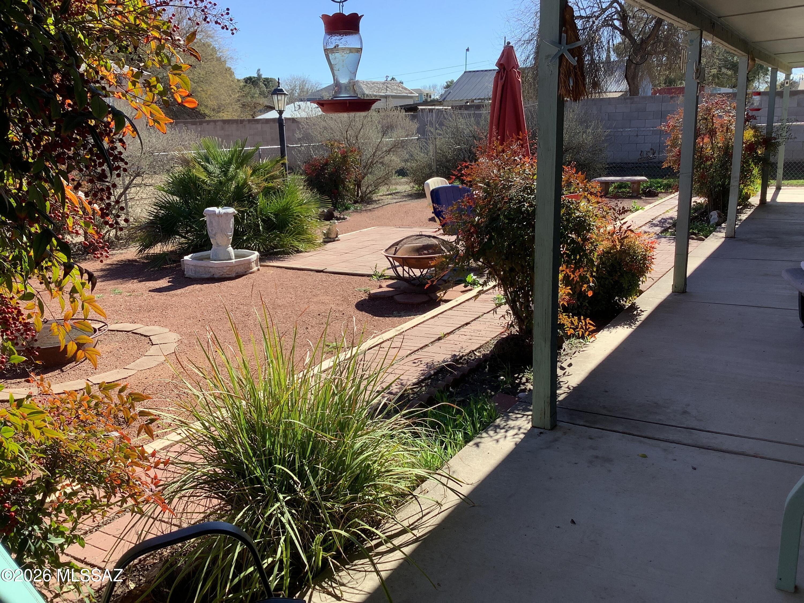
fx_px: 720
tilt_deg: -14.7
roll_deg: +1.8
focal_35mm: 31
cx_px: 402
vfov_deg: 45.4
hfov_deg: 58.4
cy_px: 302
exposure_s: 1/582
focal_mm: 3.3
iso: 25
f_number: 2.4
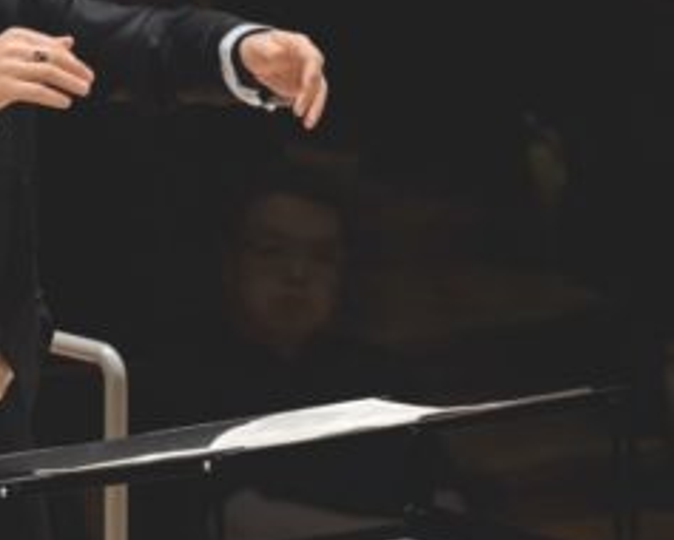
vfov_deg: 2.3
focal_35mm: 668
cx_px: 176
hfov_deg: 2.9
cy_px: 630
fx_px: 13336
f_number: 4
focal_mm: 165
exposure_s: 1/500
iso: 3200
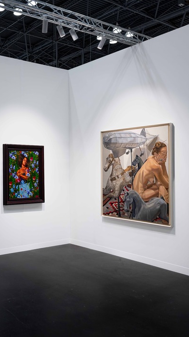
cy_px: 167
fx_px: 303
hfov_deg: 30.9
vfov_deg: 58.0
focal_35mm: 34
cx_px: -18
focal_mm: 29.5
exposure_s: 1/15
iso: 400
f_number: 10
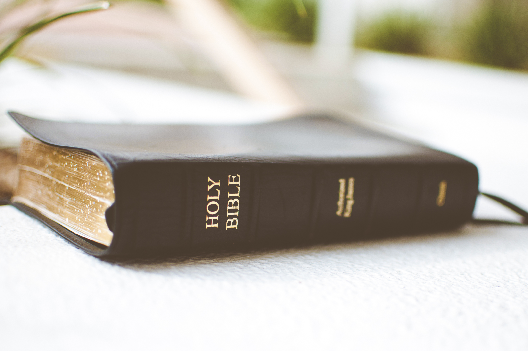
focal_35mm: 52
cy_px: 176
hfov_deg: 37.9
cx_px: 264
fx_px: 769
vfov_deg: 25.7
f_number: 1.8
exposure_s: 1/800
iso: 125
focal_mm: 35
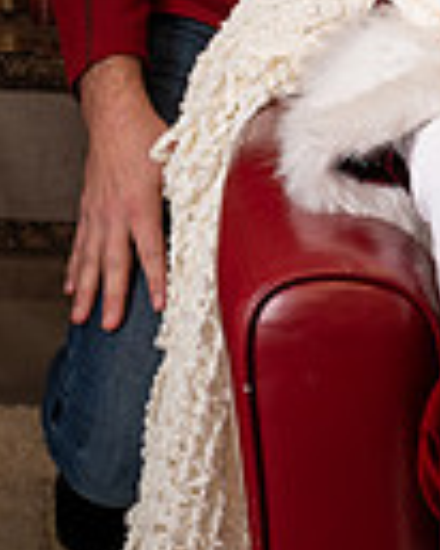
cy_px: -249
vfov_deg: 8.6
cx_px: 1016
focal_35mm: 220
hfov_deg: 6.7
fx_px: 3585
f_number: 8
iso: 100
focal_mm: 50
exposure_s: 1/100
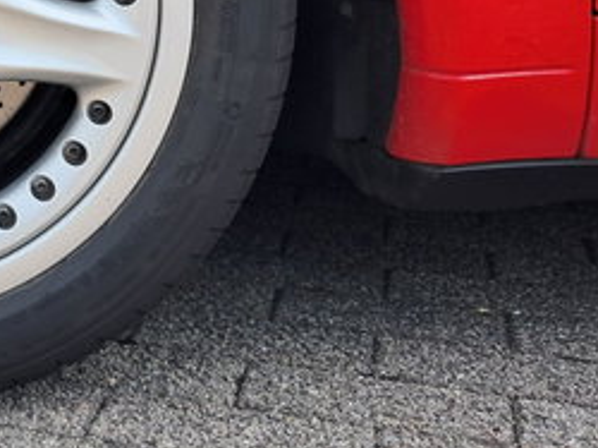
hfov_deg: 21.5
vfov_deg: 17.0
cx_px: -165
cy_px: -81
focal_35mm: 83
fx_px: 1432
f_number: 1.8
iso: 50
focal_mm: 4
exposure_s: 1/239
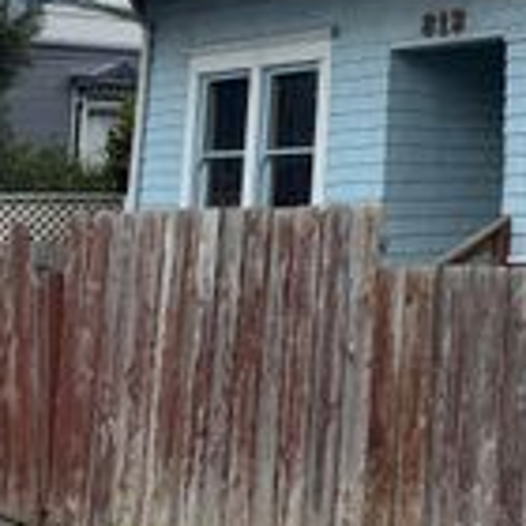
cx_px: 729
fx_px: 1307
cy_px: -70
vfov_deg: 21.5
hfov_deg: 20.3
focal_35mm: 76
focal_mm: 6.76
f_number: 1.78
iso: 80
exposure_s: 1/4608
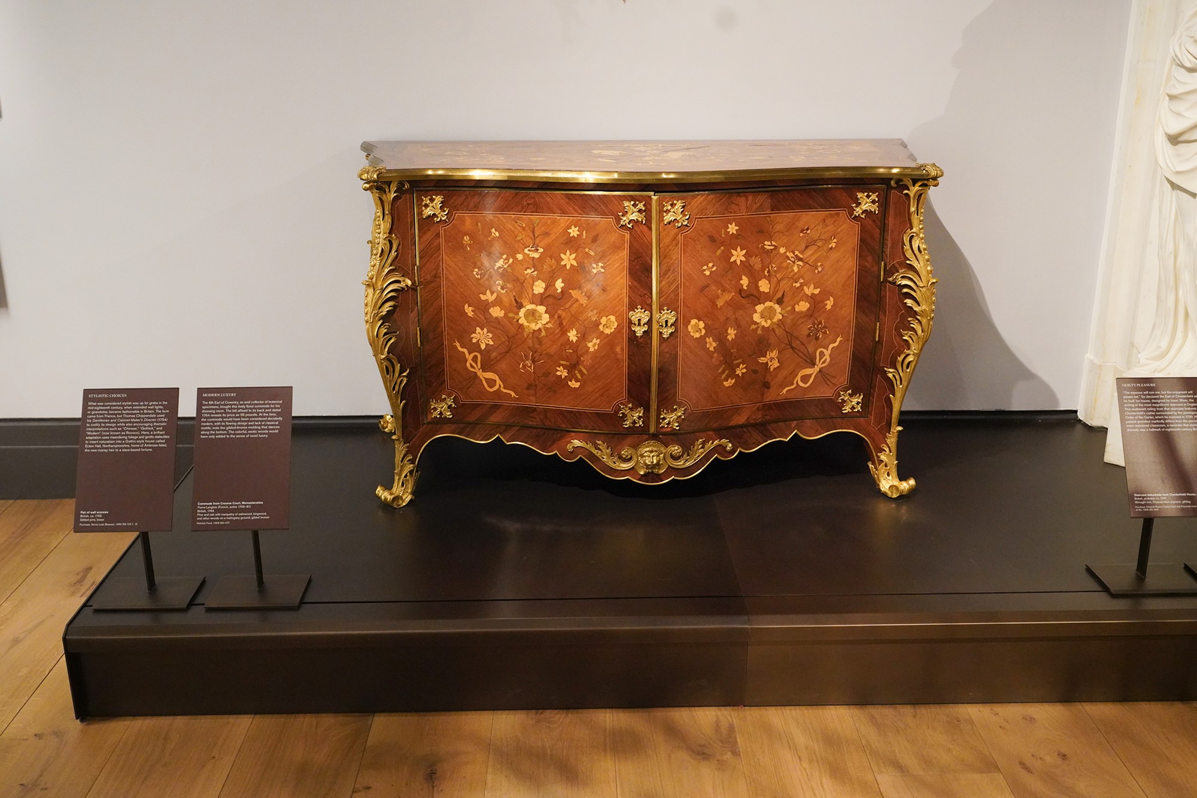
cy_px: 399
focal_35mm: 36
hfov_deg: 53.1
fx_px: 1197
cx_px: 598
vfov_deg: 36.9
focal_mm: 36
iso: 8000
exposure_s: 1/100
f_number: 4.5
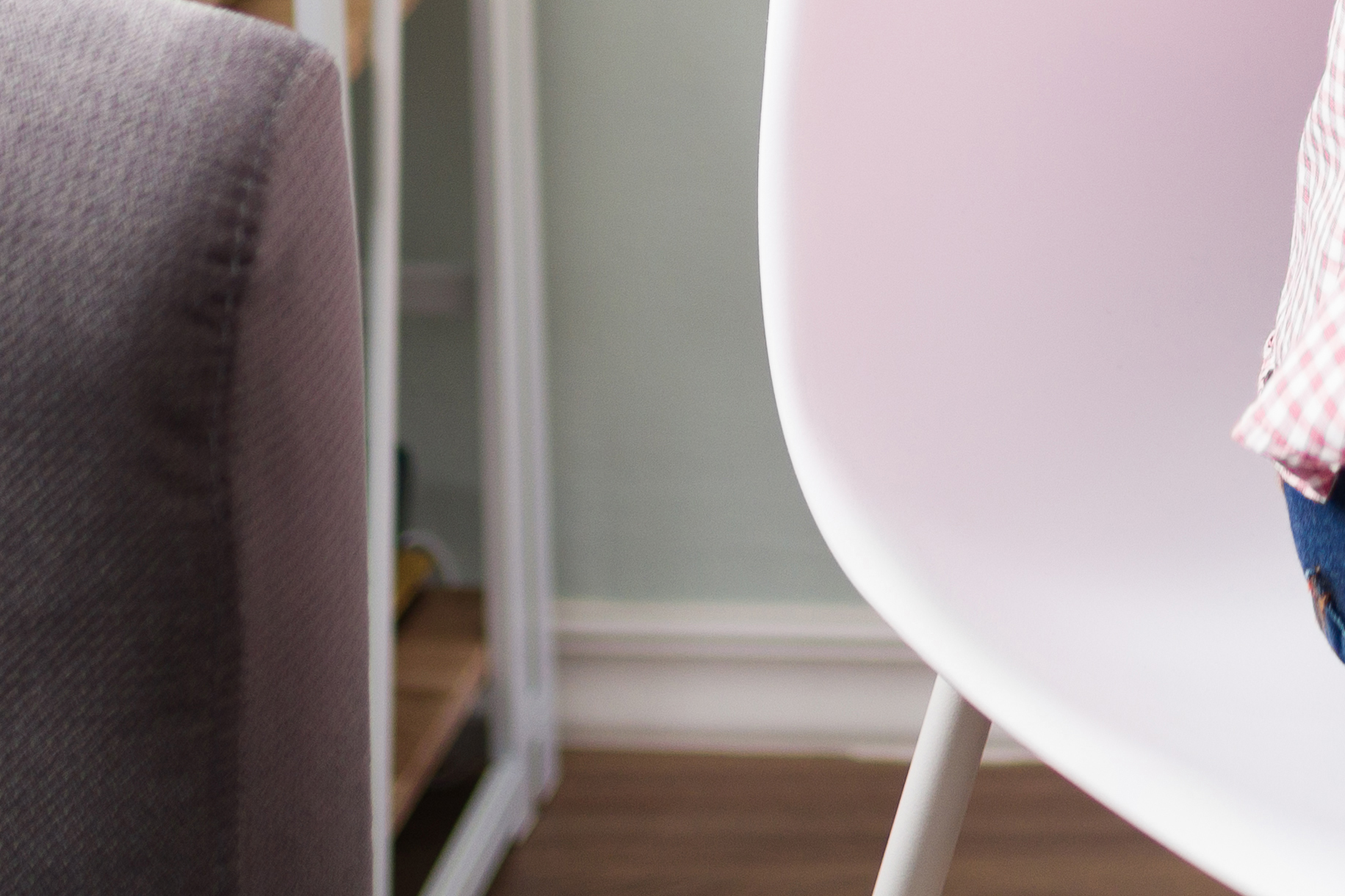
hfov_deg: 12.9
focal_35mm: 152
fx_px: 5679
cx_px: 1944
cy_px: -854
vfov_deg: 8.6
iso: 250
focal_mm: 35
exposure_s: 1/200
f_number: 1.8
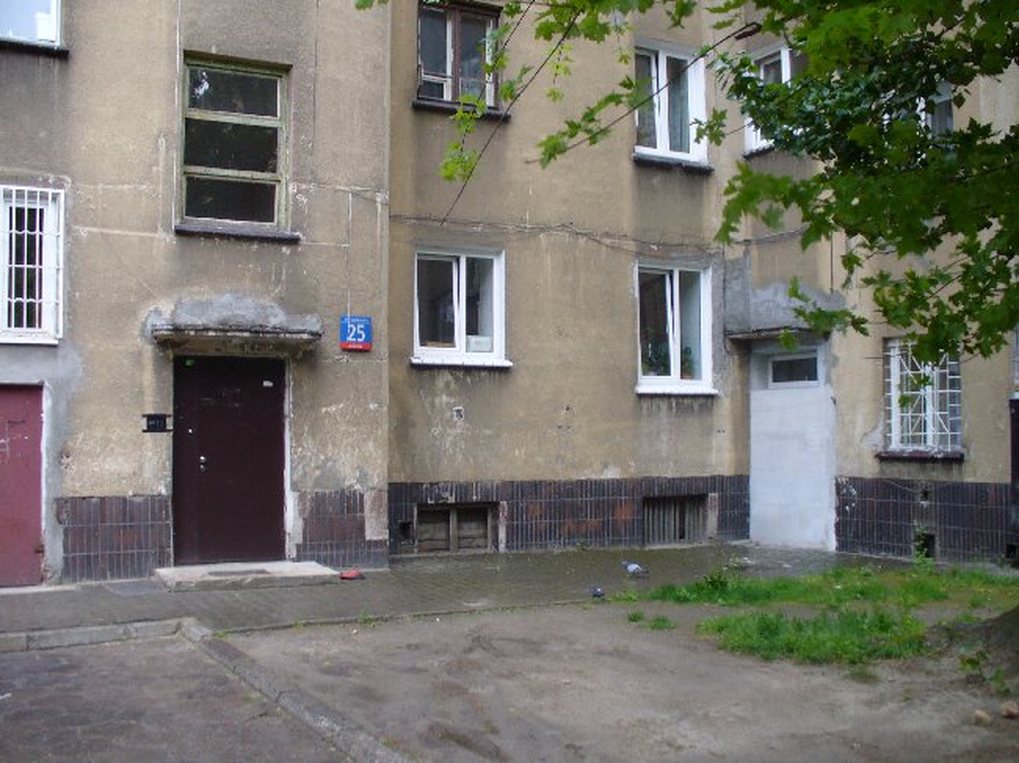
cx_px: 510
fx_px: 1089
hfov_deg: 50.2
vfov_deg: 38.6
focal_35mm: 37
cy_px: 382
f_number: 2.8
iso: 80
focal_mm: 6.1
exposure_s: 1/80
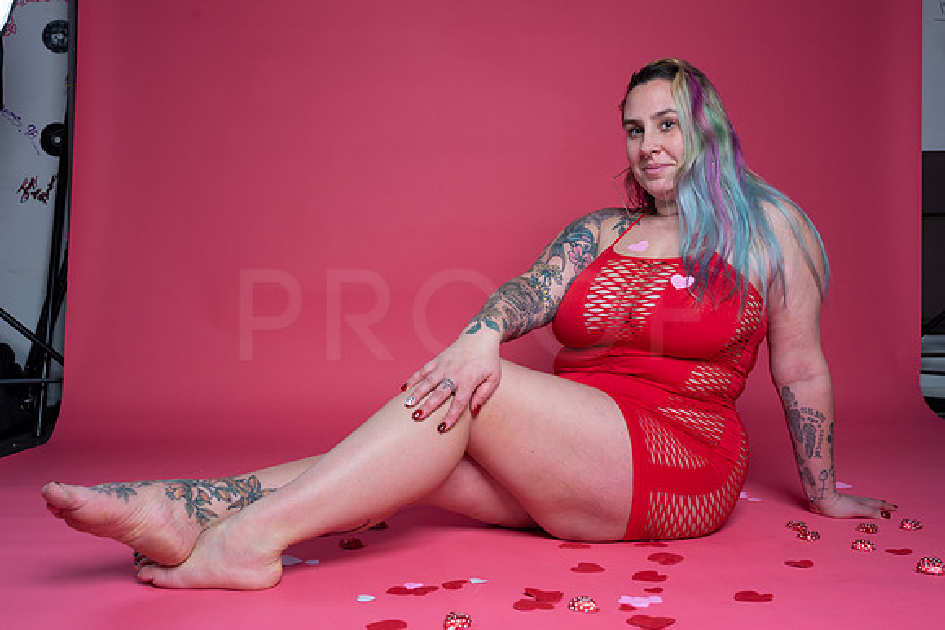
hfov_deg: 54.4
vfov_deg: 37.9
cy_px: 315
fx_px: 919
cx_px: 472
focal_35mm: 35
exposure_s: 1/160
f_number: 8
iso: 100
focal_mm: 35
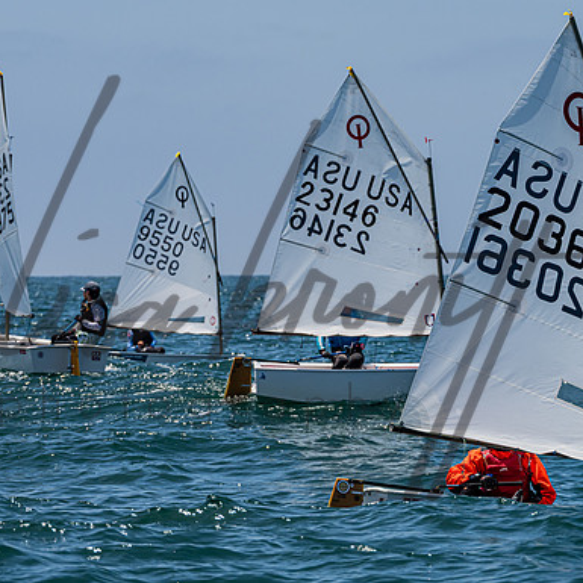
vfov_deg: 6.8
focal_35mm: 257
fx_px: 4897
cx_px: 288
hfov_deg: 6.8
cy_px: 272
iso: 250
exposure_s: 1/2000
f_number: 7.6
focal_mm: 180
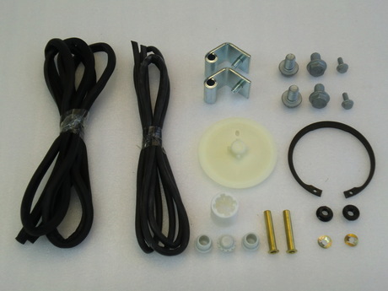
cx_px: 194
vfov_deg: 28.0
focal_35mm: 52
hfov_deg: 36.8
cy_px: 146
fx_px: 583
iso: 125
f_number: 3.7
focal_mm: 9.3
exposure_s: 1/60
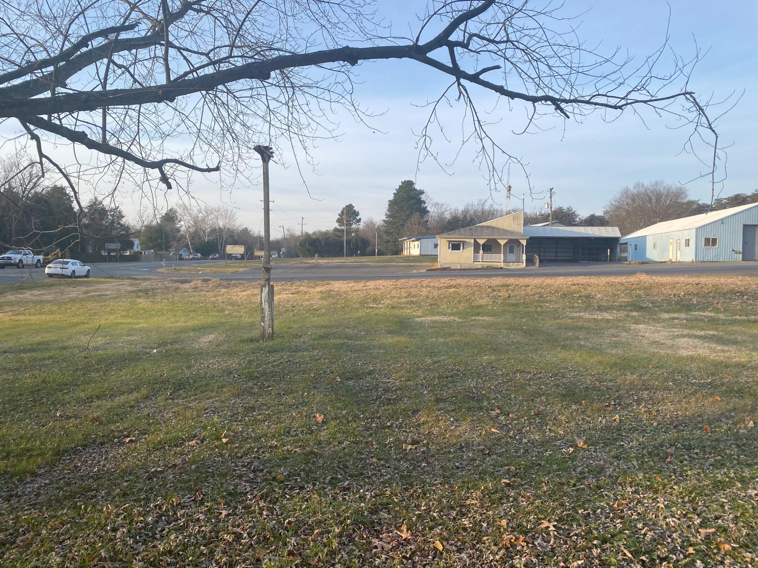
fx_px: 569
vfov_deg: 53.1
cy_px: 284
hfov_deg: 67.3
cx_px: 379
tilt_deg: -1.4
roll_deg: -1.4
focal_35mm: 26
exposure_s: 1/1082
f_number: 1.8
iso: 32
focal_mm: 4.25
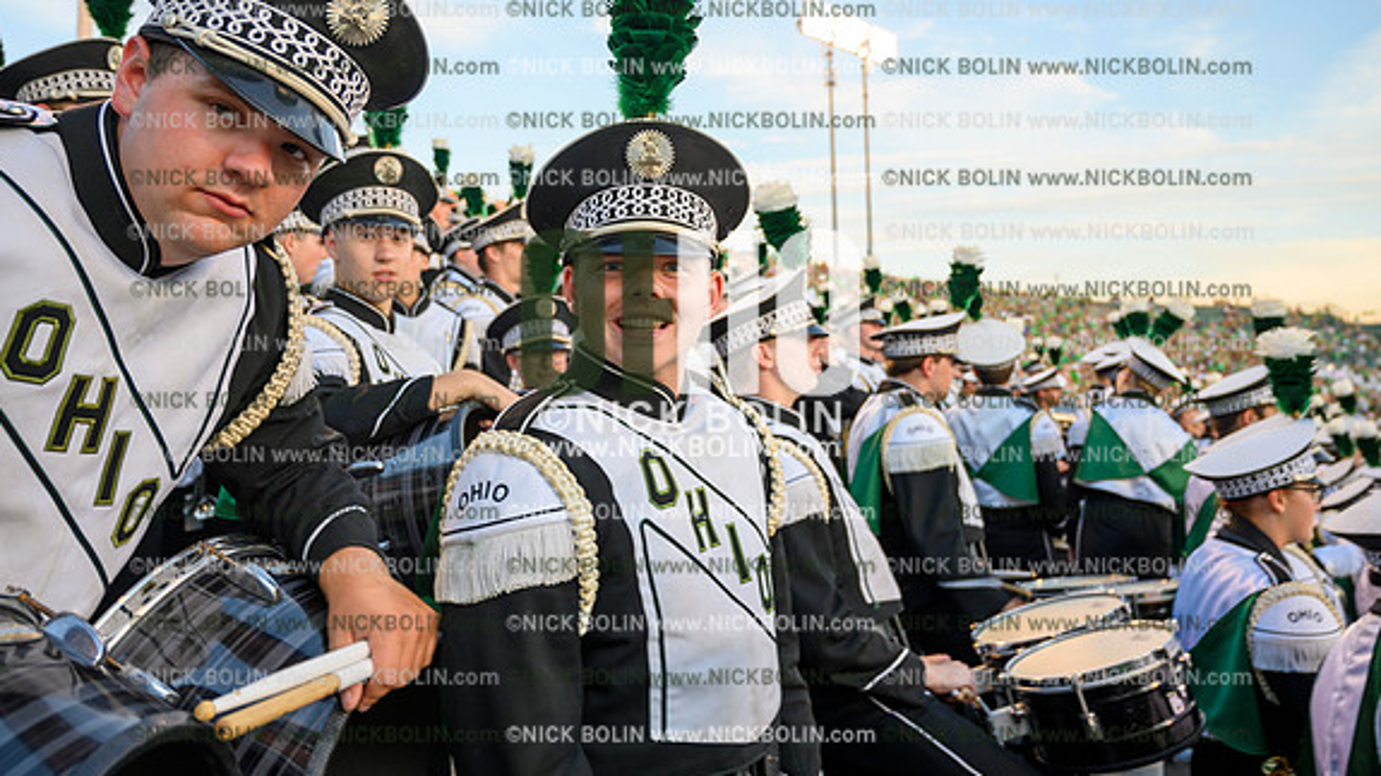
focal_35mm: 28
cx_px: 689
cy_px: 344
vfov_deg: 41.4
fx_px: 1025
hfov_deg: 67.9
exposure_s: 1/50
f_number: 4
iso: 100
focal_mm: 26.5
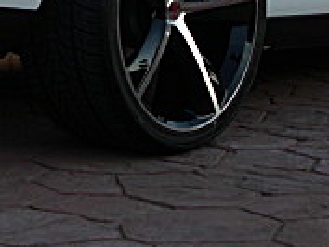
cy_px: -84
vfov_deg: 11.1
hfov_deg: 15.1
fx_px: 1236
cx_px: 59
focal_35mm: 130
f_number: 2.8
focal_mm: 6.3
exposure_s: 1/100
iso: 50
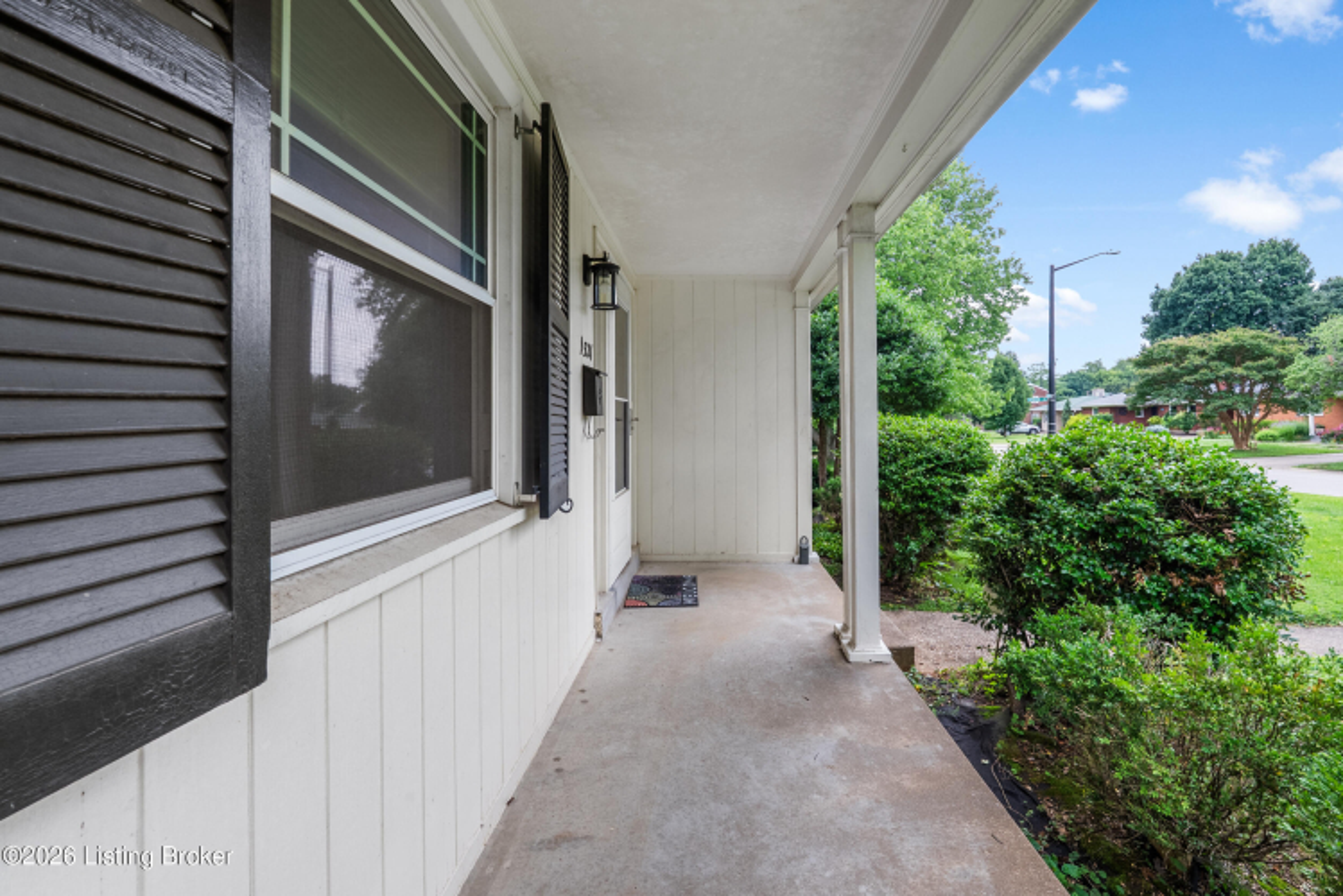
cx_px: 672
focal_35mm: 16
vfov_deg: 72.1
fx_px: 616
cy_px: 448
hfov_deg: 95.0
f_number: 11
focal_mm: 16.5
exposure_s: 1/100
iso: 400
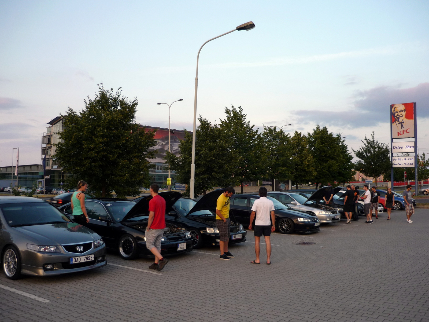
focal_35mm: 33
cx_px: 214
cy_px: 161
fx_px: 409
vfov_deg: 42.9
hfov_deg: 55.4
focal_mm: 5.5
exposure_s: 1/100
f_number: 2.8
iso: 100
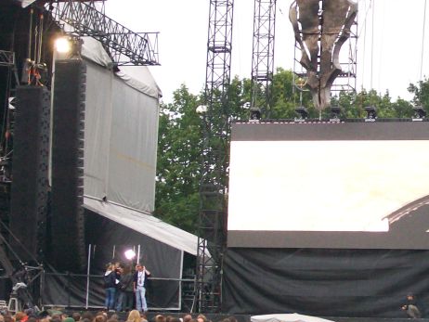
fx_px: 1500
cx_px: 370
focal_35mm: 121
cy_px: 158
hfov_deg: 16.1
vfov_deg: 12.3
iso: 140
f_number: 3.8
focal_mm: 11.6
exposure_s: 1/110
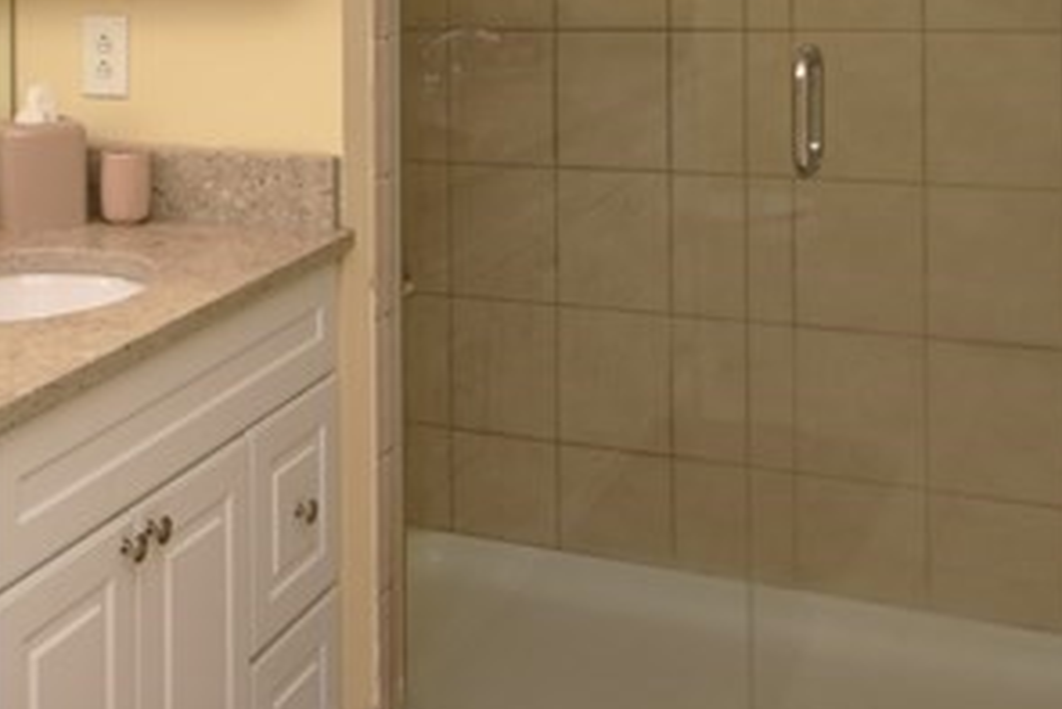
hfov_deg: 30.1
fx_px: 1767
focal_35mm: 60
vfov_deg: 21.0
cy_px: -167
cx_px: -101
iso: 100
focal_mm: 11.5
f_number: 5.6
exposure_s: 1/60
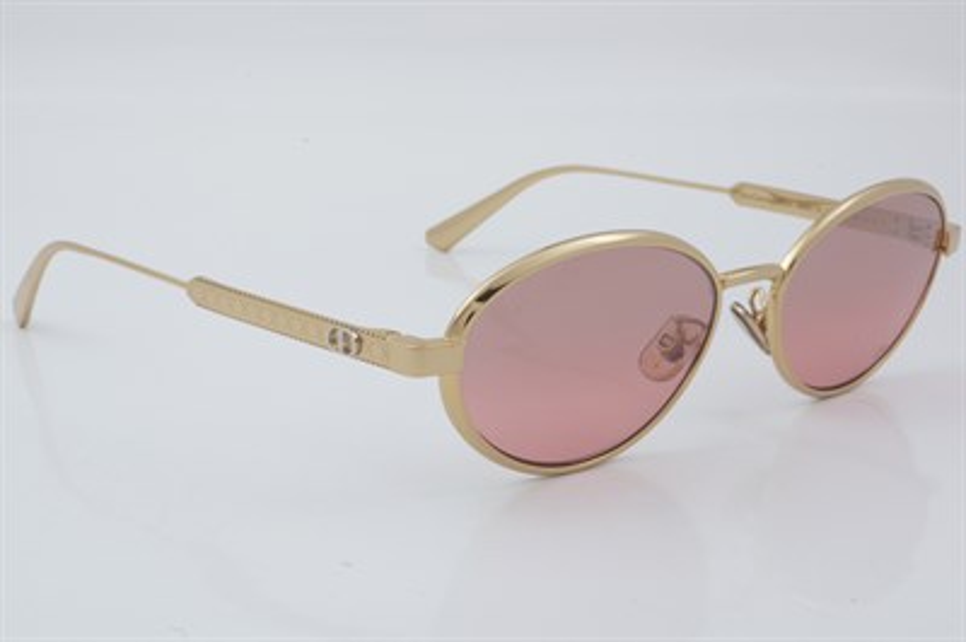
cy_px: 321
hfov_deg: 27.0
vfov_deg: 18.2
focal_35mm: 75
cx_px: 483
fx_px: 2011
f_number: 29
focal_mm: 50
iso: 100
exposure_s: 1/4
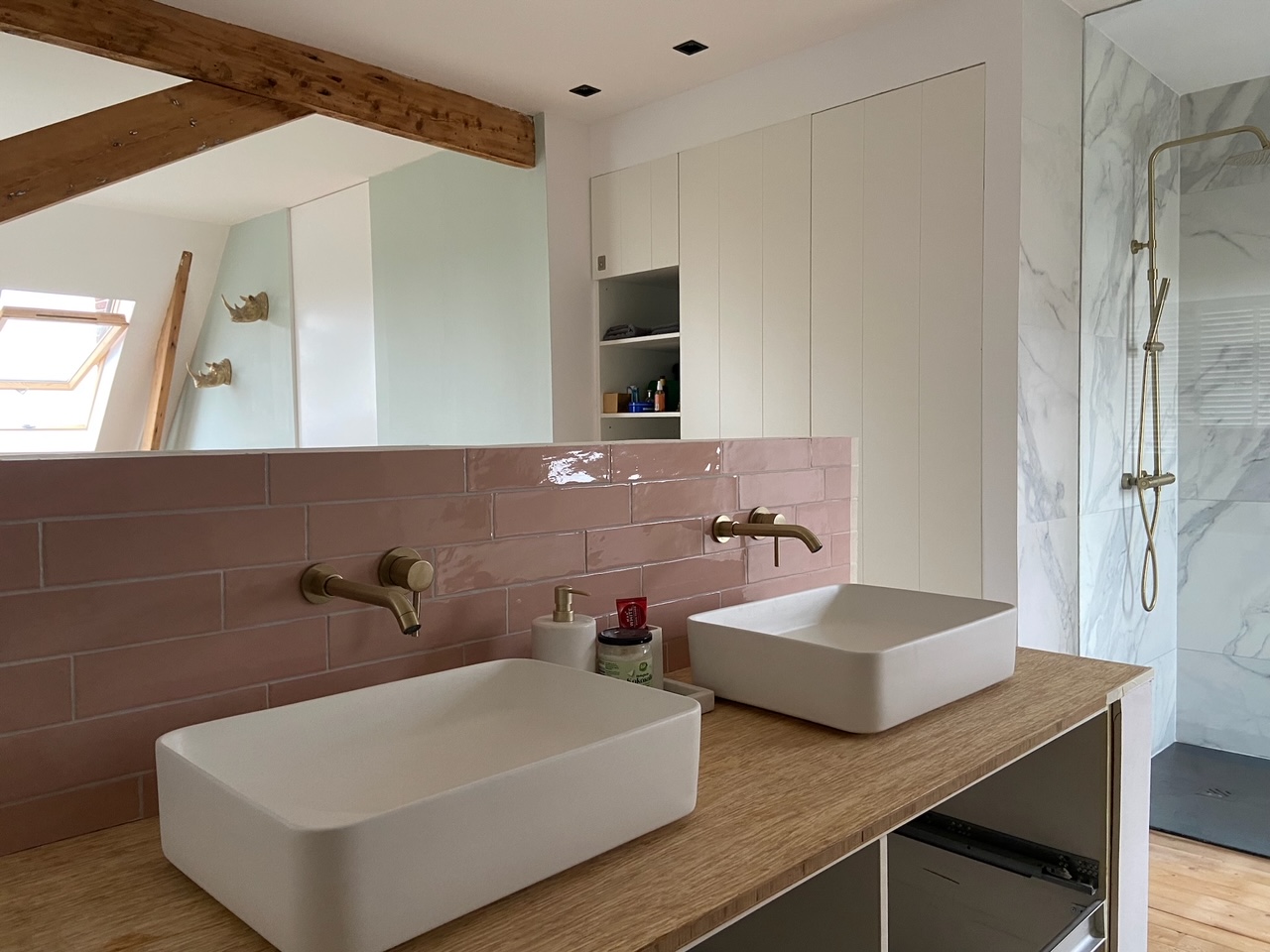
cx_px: 635
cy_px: 476
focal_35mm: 26
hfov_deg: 67.3
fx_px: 954
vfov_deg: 53.1
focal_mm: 4.25
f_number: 1.8
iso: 160
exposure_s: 1/60
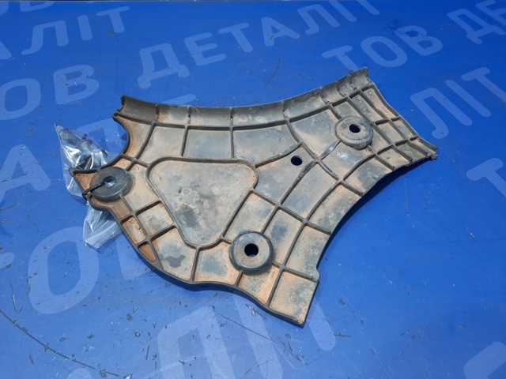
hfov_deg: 69.4
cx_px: 253
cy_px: 190
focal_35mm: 25
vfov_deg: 54.9
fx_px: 365
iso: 250
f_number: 2
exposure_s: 1/33
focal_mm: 4.6
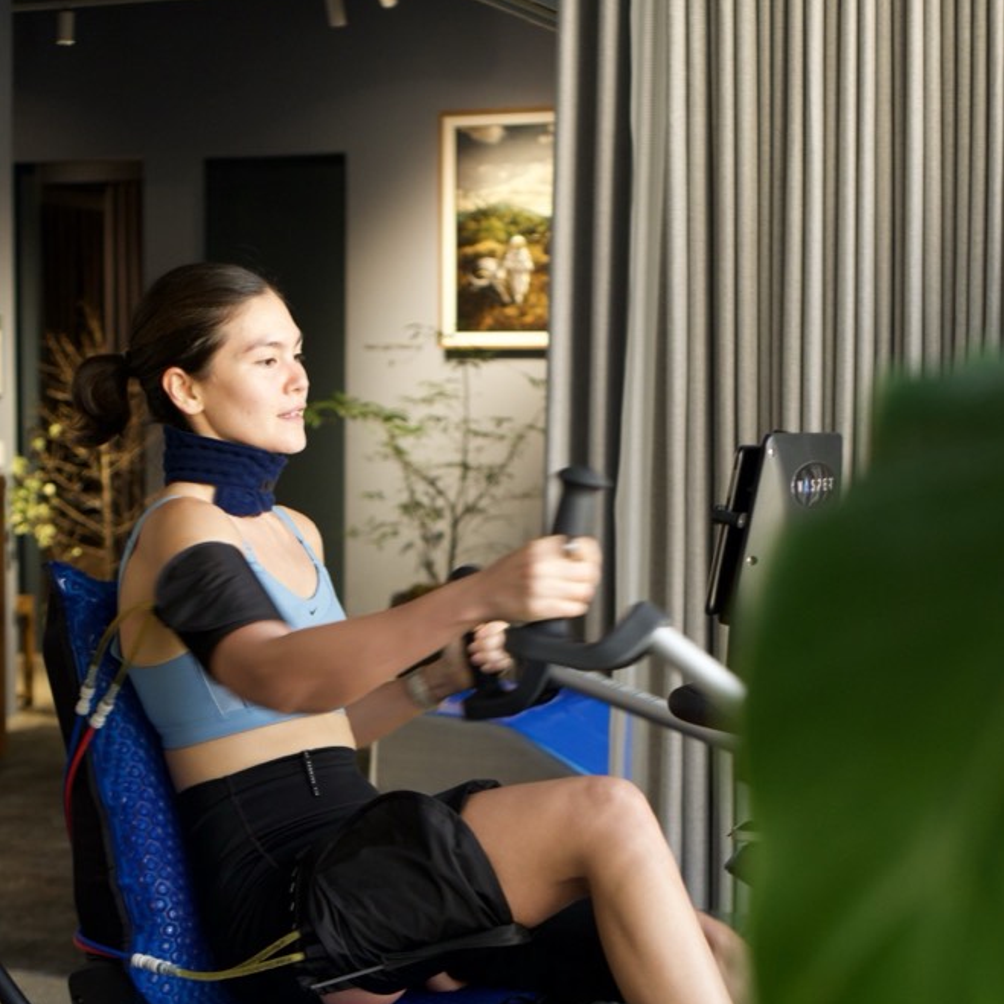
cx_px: 506
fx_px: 2220
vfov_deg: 25.3
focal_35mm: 68
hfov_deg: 25.5
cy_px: 699
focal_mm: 35
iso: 1000
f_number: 2.8
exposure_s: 1/125
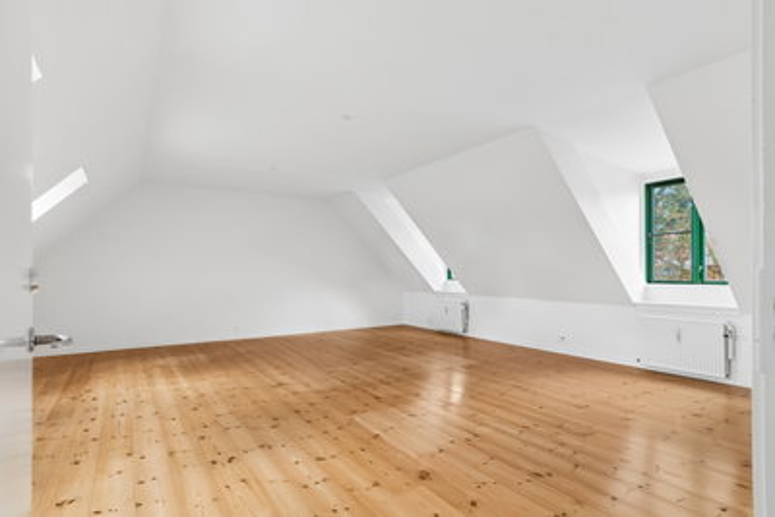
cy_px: 258
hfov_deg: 90.0
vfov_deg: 67.4
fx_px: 388
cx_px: 388
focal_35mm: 18
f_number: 10
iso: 400
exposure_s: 1/20
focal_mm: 12
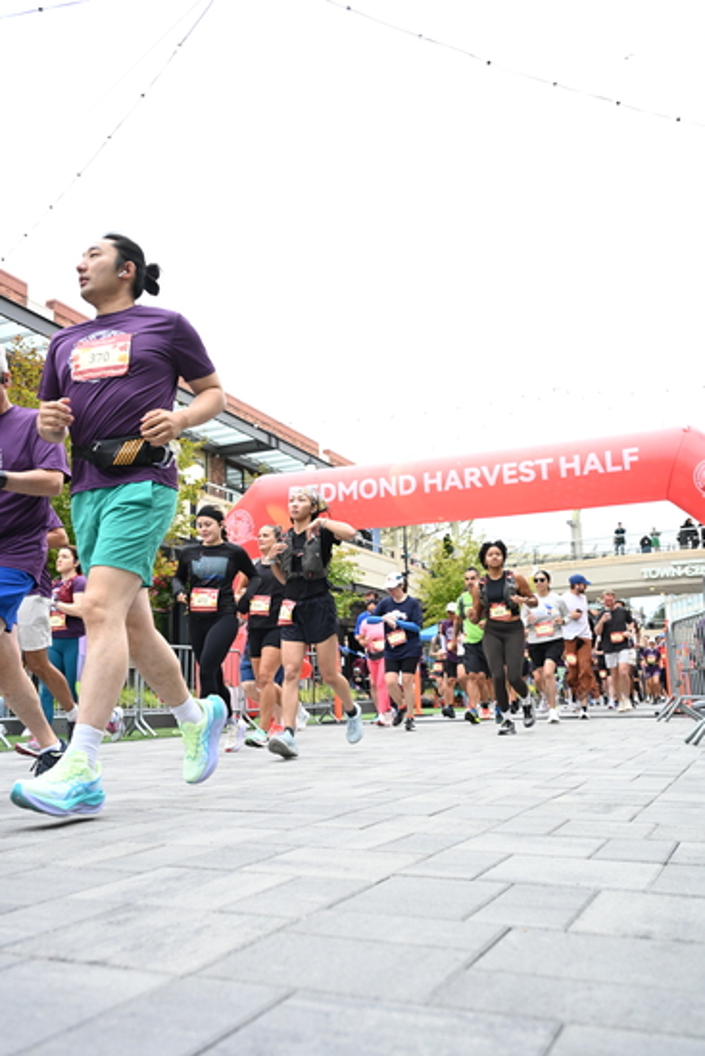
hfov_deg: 42.3
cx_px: 352
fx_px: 910
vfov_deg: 60.3
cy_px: 528
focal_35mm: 31
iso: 2000
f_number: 4
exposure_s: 1/640
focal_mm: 31
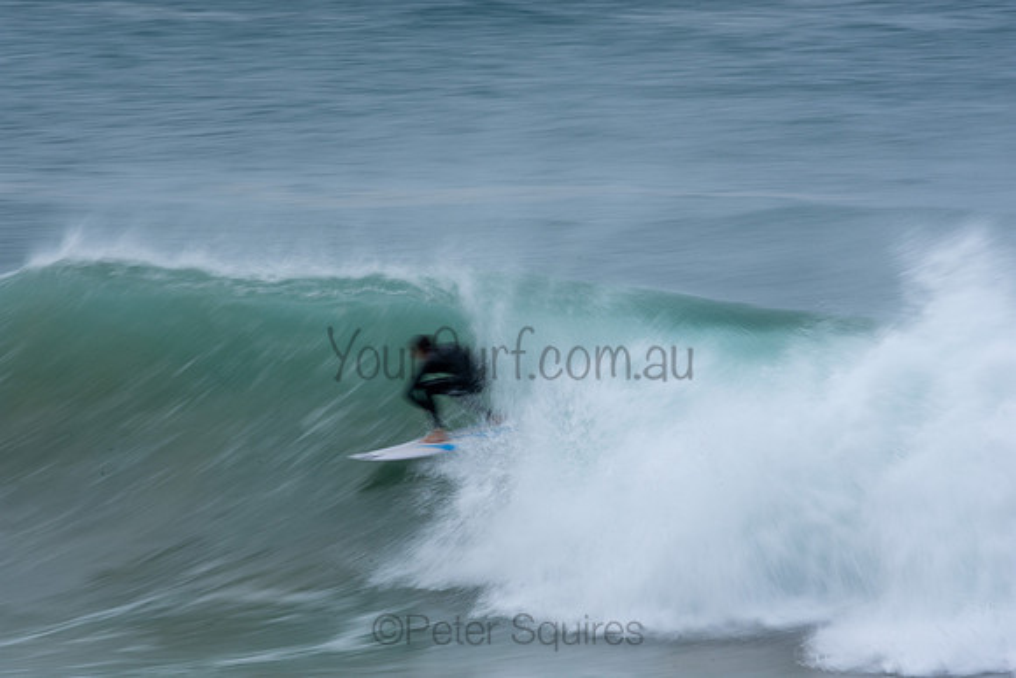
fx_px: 21171
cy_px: 339
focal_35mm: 750
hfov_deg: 2.7
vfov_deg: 1.8
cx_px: 508
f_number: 29
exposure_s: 1/20
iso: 100
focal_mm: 500
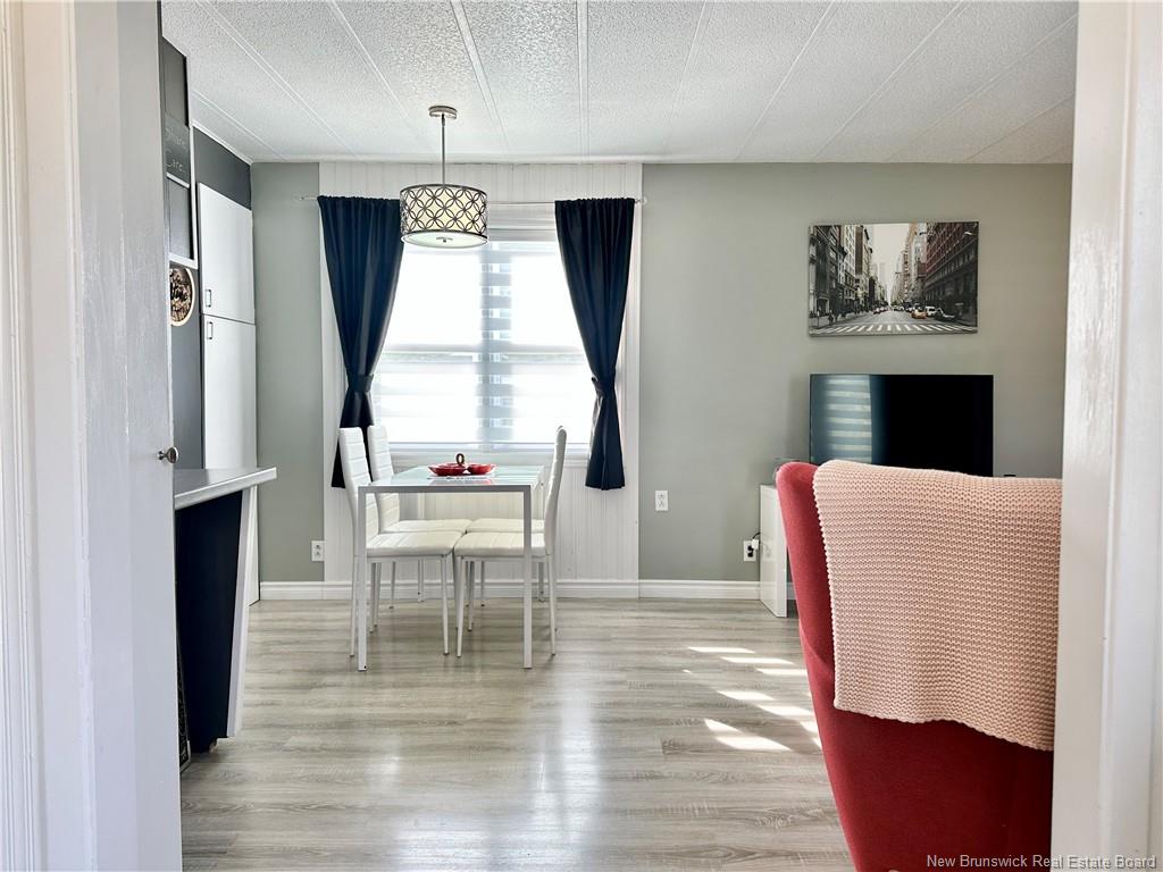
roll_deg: -0.4
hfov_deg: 71.6
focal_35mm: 24
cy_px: 436
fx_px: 806
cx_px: 582
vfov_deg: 56.8
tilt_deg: -1.7
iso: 80
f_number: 1.78
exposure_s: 1/120
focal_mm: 6.86
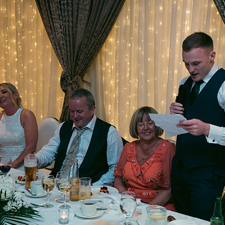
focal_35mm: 58
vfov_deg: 29.6
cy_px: 112
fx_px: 427
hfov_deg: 29.5
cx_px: 118
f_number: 3.5
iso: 800
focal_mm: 45
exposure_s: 1/160
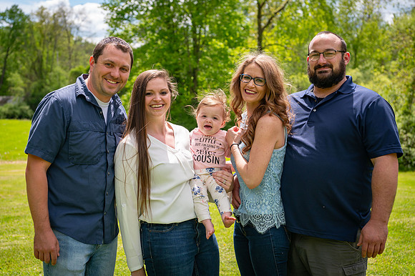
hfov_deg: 32.9
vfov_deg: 22.2
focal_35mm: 61
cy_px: 131
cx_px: 199
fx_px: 704
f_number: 5
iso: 400
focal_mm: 58
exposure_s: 1/1600
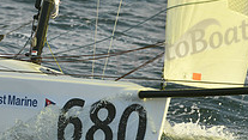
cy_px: -2
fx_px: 7716
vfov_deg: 1.0
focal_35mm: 1172
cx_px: 53
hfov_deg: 1.8
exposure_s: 1/1000
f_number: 7.1
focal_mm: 400
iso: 320
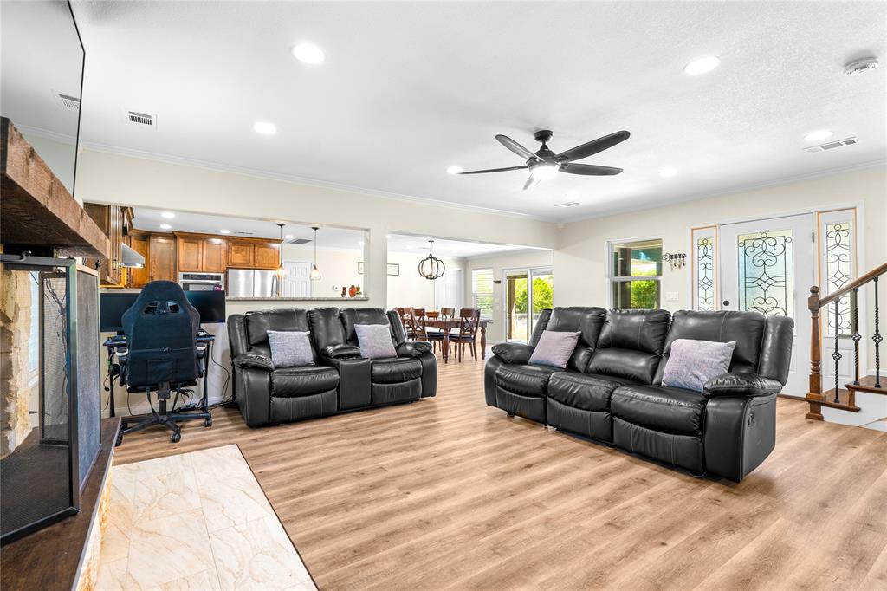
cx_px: 444
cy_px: 296
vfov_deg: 70.4
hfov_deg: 93.3
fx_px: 419
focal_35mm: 17
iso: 125
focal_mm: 17
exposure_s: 1.3
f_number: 9
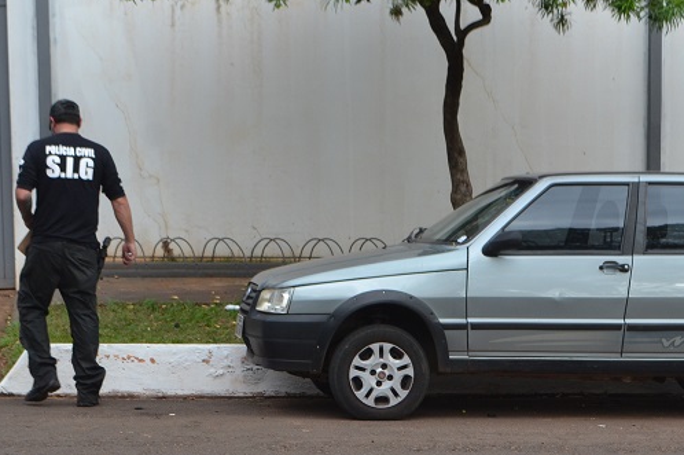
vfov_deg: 12.5
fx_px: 2050
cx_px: 401
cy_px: 417
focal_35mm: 108
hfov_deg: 18.9
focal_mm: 35
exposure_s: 1/125
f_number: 5.6
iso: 280
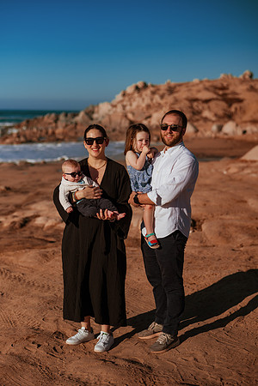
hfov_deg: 23.4
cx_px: 129
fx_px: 623
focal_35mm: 58
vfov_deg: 34.5
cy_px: 193
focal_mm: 58
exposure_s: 1/8000
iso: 50
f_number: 2.5
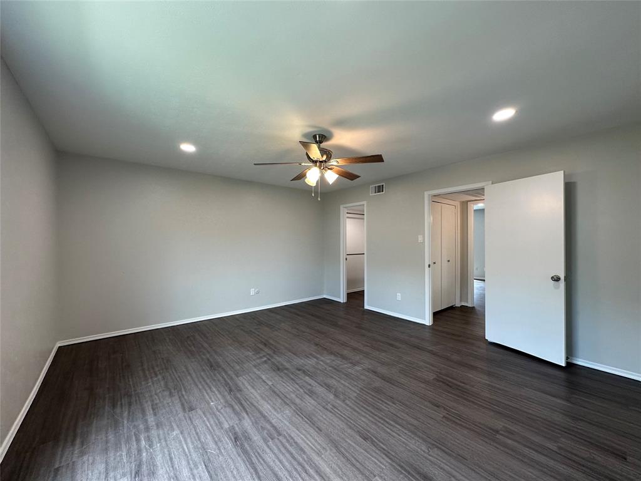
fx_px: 259
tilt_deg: -0.1
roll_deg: -0.3
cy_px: 240
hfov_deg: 102.1
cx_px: 320
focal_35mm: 14
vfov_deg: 85.7
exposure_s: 1/120
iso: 160
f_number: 2.2
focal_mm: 2.22
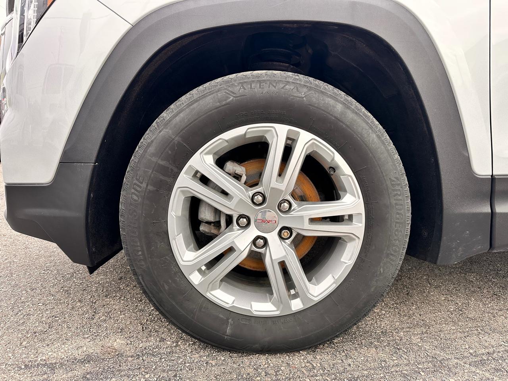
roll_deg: -1.3
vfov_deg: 56.8
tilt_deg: -5.3
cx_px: 254
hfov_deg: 71.6
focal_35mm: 24
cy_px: 190
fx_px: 352
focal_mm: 6.86
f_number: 1.78
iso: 80
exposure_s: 1/910
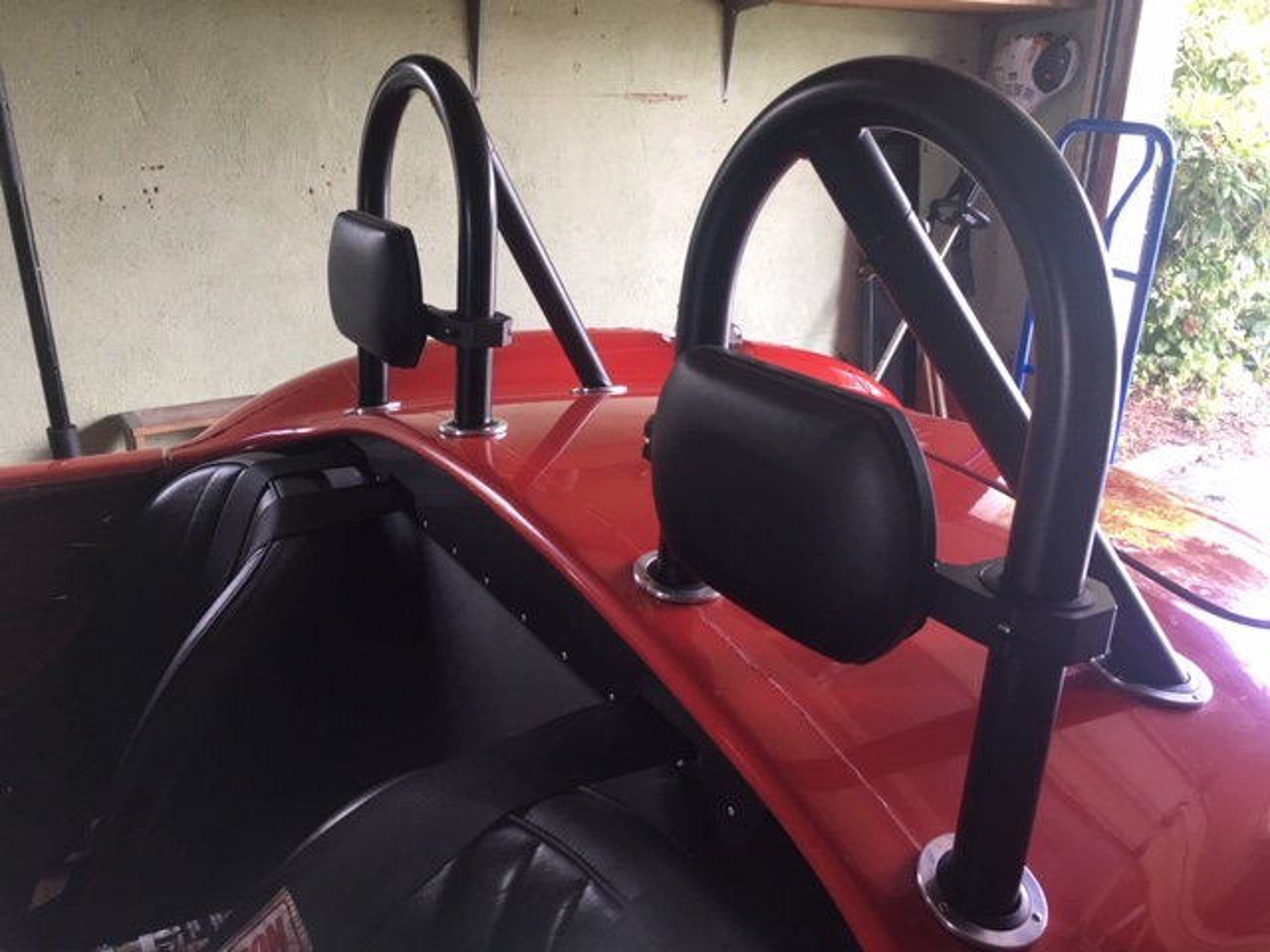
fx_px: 1064
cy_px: 476
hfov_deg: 61.7
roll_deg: -1.3
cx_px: 635
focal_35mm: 29
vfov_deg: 48.2
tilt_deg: -20.2
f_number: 2.2
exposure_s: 1/30
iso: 32
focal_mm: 4.15
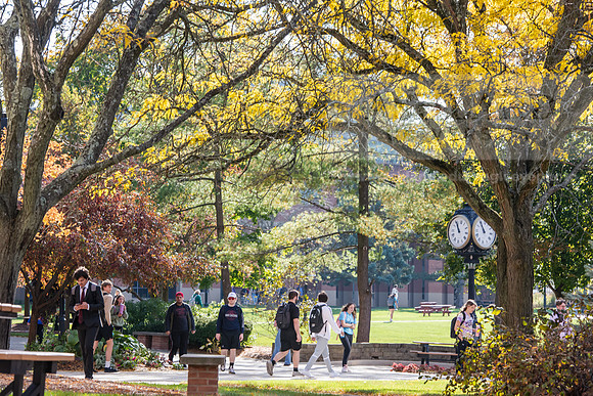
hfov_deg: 16.8
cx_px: 296
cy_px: 198
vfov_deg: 11.2
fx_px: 2010
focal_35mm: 122
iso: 400
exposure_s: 1/250
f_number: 8
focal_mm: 122
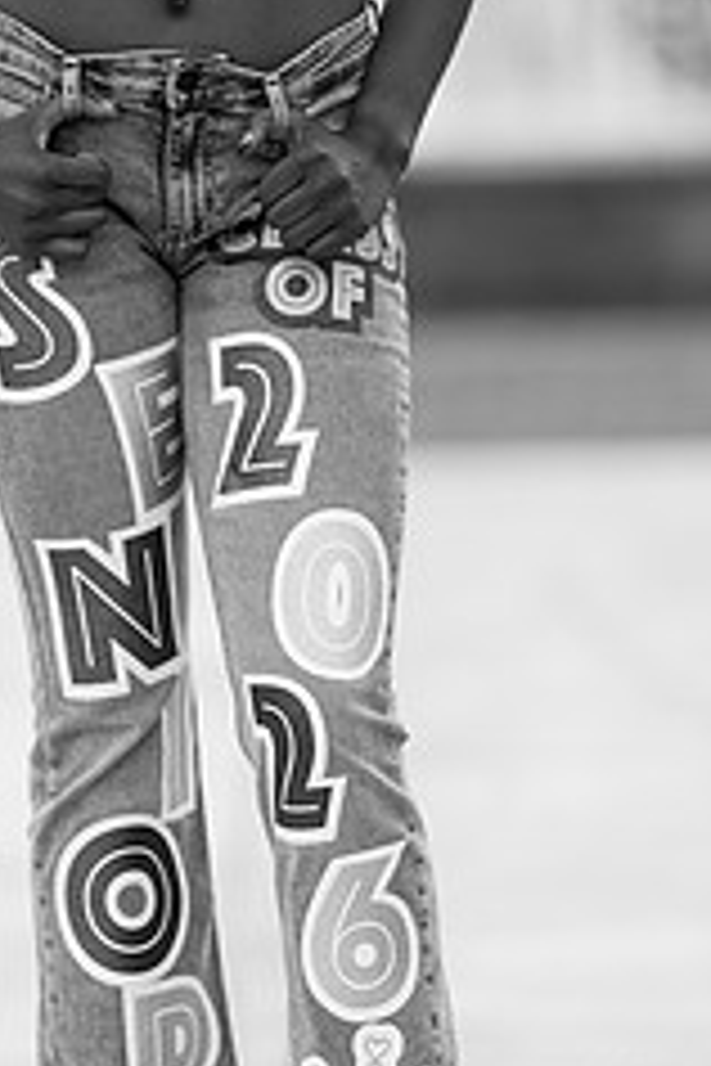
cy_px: 585
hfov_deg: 5.4
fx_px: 7583
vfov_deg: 8.0
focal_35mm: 256
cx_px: 207
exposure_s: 1/640
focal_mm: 135
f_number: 1.8
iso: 160
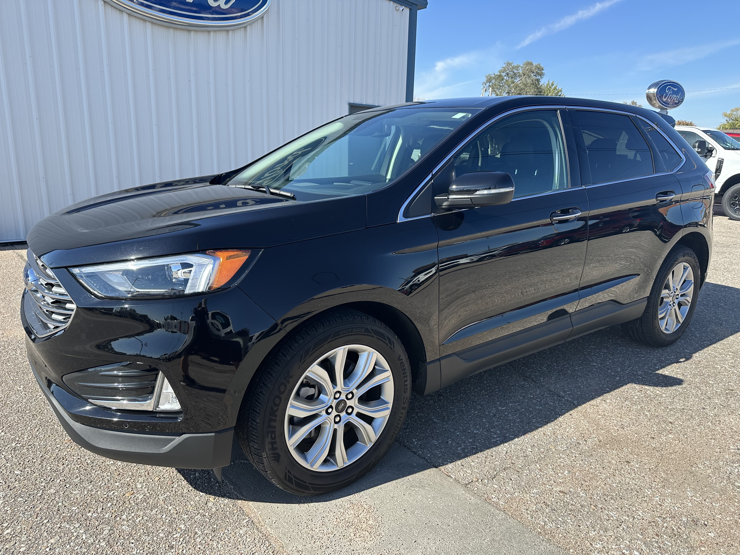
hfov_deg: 71.6
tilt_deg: -13.8
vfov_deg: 56.8
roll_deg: -2.6
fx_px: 513
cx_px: 370
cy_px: 278
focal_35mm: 24
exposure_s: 1/2070
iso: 80
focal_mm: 6.86
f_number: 1.78
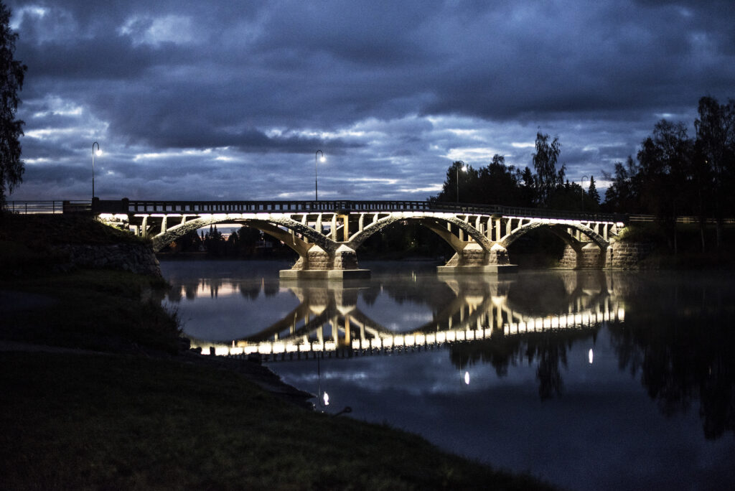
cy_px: 246
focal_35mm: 50
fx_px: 1021
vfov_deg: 27.0
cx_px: 368
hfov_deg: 39.6
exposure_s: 1/250
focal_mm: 50
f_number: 1.8
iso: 800
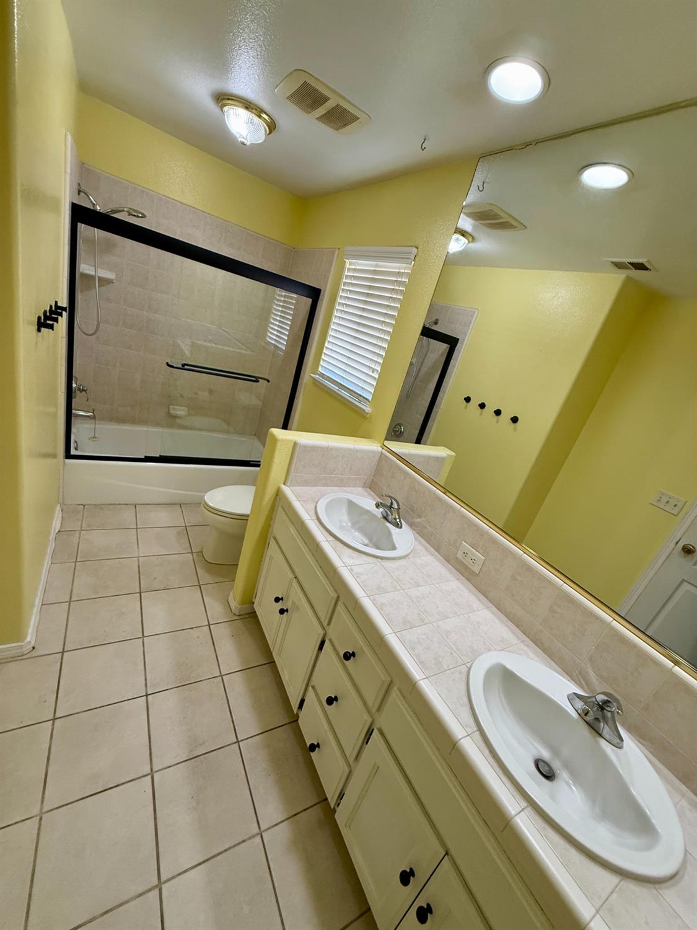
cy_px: 465
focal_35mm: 14
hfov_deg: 85.7
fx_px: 376
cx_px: 348
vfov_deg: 102.1
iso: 200
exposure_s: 1/120
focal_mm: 2.22
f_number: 2.2
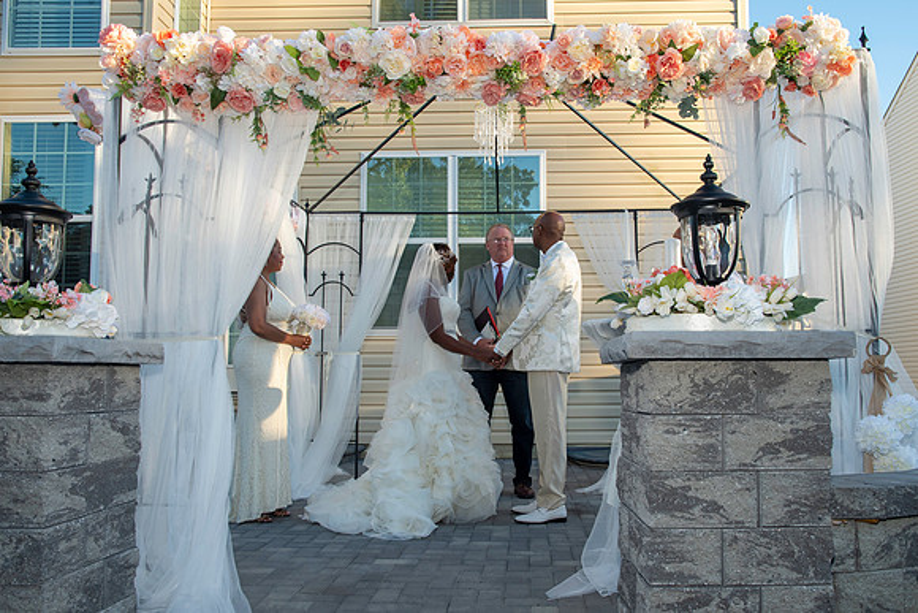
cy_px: 321
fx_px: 782
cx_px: 489
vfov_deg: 42.8
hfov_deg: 60.8
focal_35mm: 31
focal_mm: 19
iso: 400
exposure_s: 1/250
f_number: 6.3
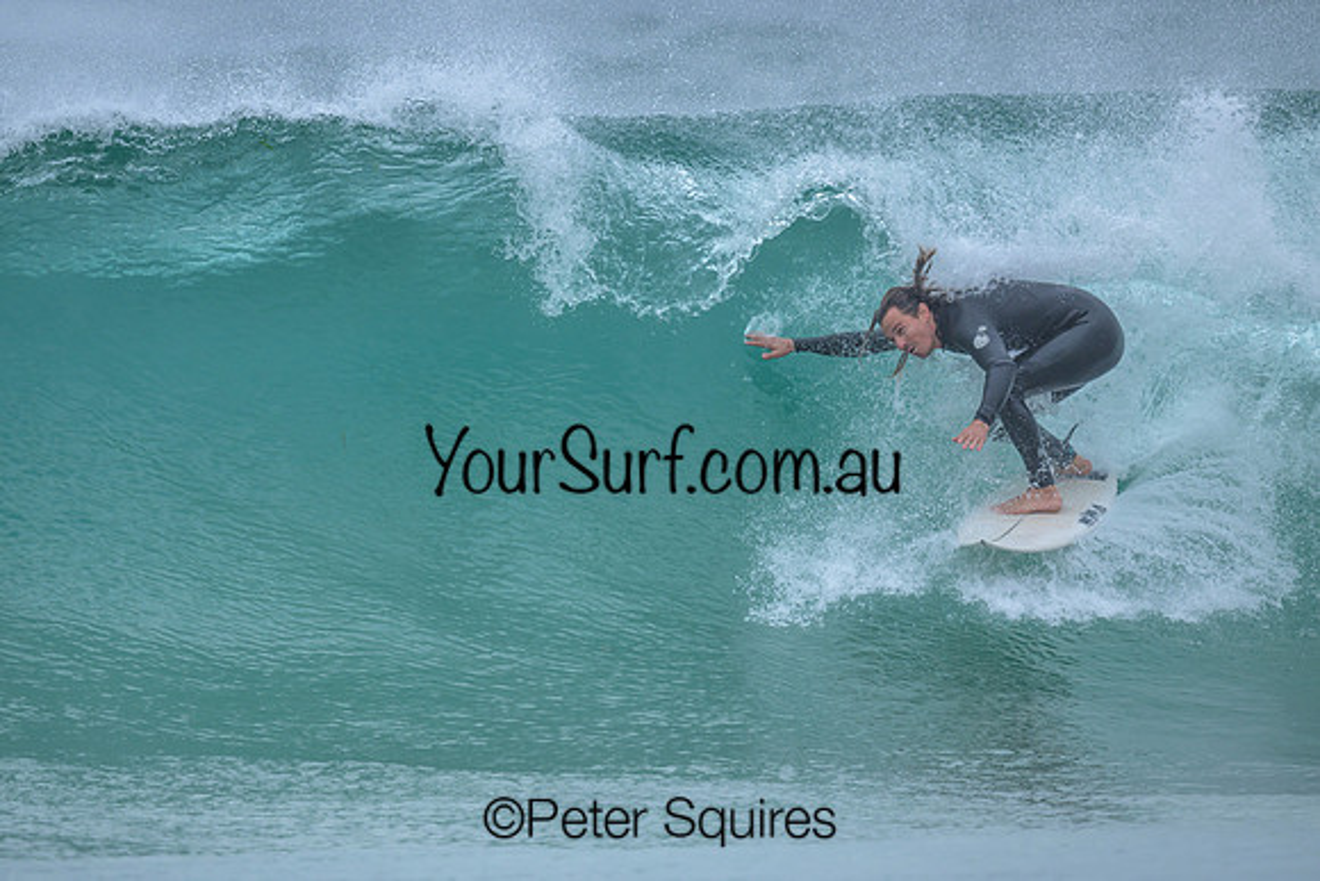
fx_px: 33291
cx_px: 571
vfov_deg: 1.5
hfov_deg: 2.3
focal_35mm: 908
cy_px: 446
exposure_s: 1/2000
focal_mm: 800
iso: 560
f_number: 6.3
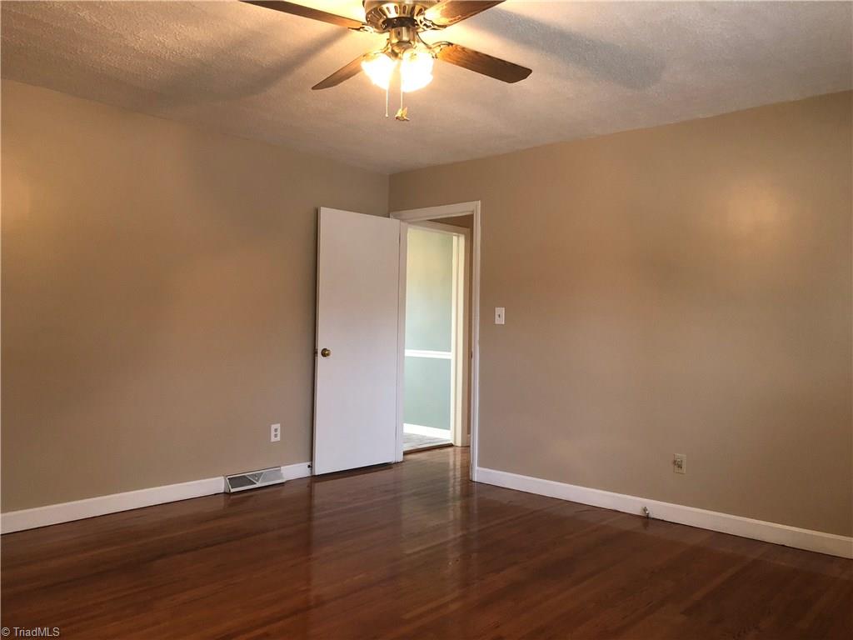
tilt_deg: +1.1
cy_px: 320
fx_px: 690
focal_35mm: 28
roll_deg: -0.3
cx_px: 426
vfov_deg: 49.7
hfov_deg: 63.4
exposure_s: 1/15
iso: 100
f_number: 1.8
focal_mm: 3.99
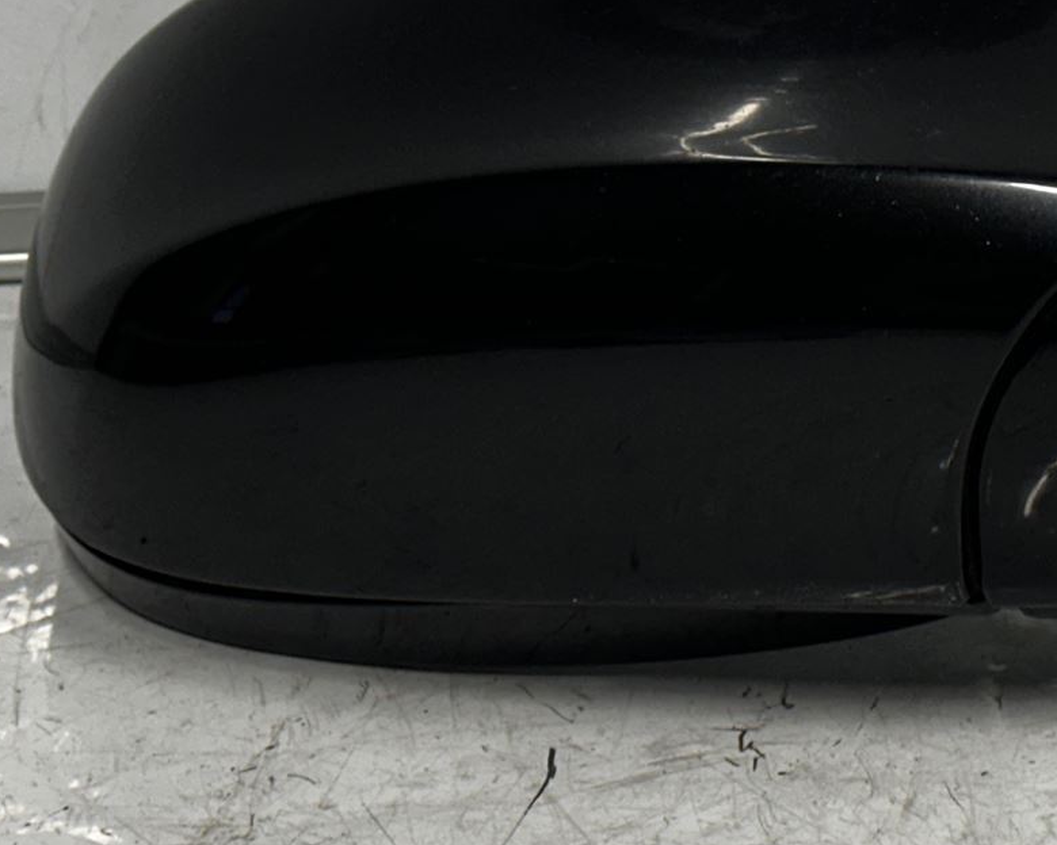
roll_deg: -0.2
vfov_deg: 12.5
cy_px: 404
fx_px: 3848
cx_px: 1003
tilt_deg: -27.3
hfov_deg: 15.4
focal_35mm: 123
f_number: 1.78
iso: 80
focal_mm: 6.86
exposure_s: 1/50
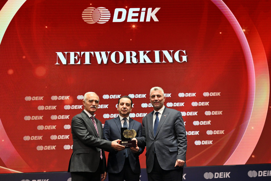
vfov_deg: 28.7
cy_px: 90
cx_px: 136
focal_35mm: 47
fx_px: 354
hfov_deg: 41.9
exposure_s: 1/200
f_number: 5.6
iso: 2000
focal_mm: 47
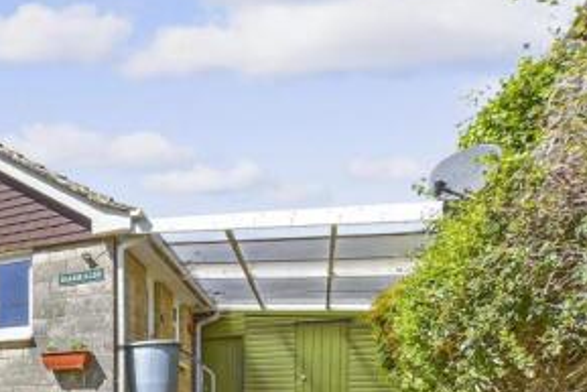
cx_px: -68
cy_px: 417
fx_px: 555
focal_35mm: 34
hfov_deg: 42.8
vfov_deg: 34.3
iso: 160
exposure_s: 1/250
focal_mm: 10
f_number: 8
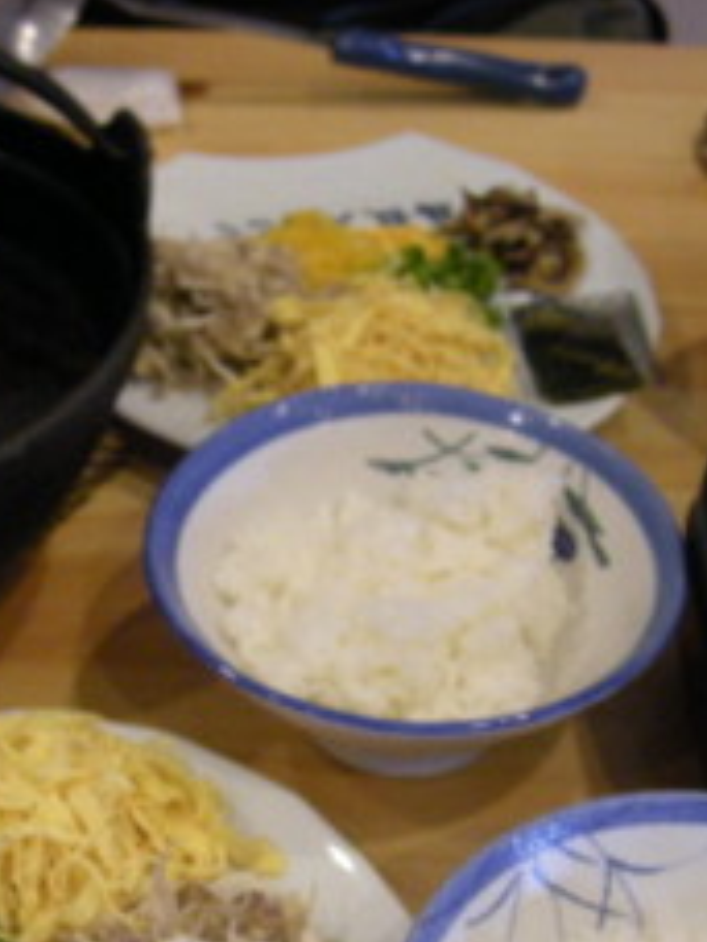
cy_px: 686
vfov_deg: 27.8
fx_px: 1879
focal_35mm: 69
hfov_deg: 21.1
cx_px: 141
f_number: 2.8
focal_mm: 5.7
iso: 328
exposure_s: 1/60
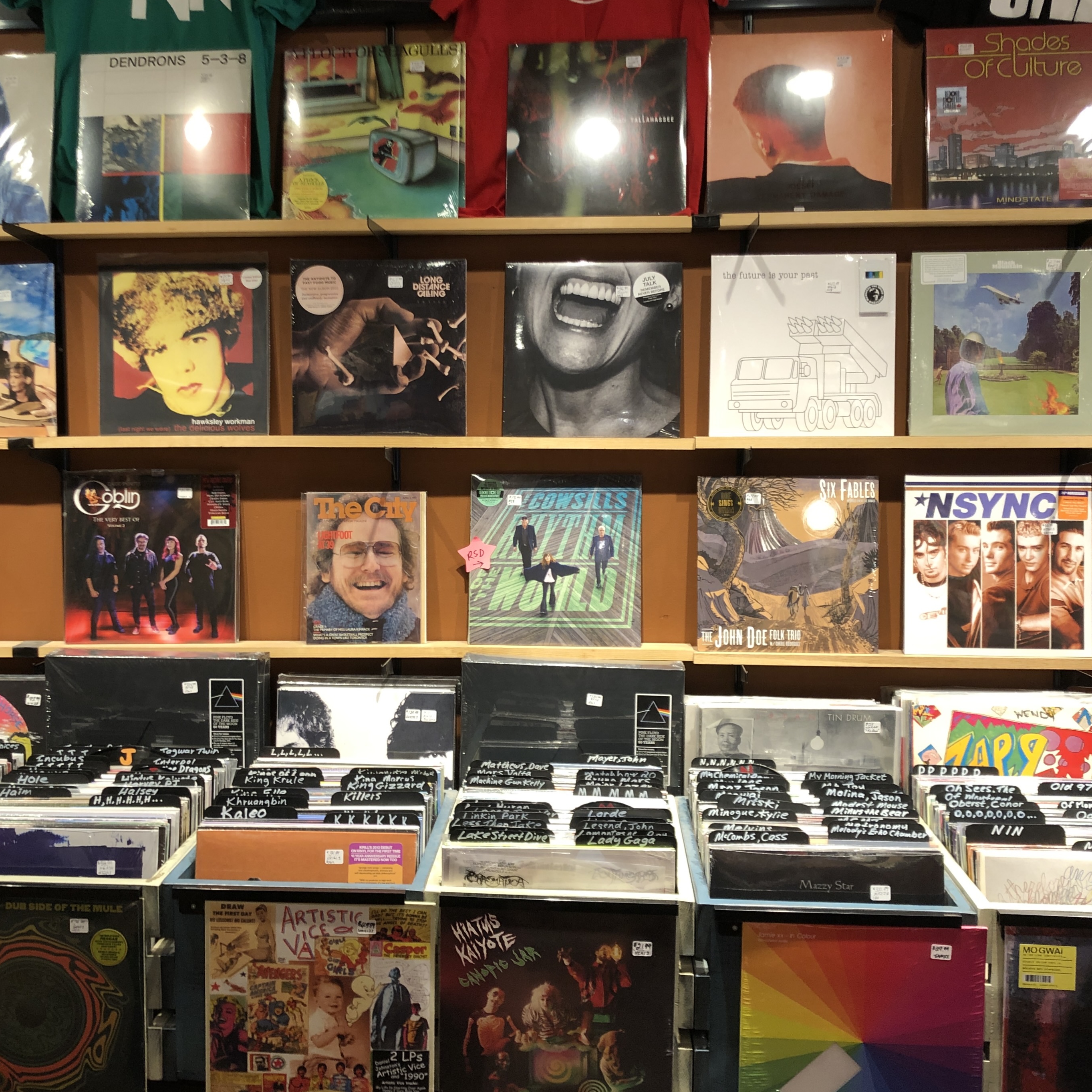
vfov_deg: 48.4
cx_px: 418
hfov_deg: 48.1
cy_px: 559
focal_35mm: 34
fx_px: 1213
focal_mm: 3.99
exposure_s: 1/24
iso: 40
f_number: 1.8
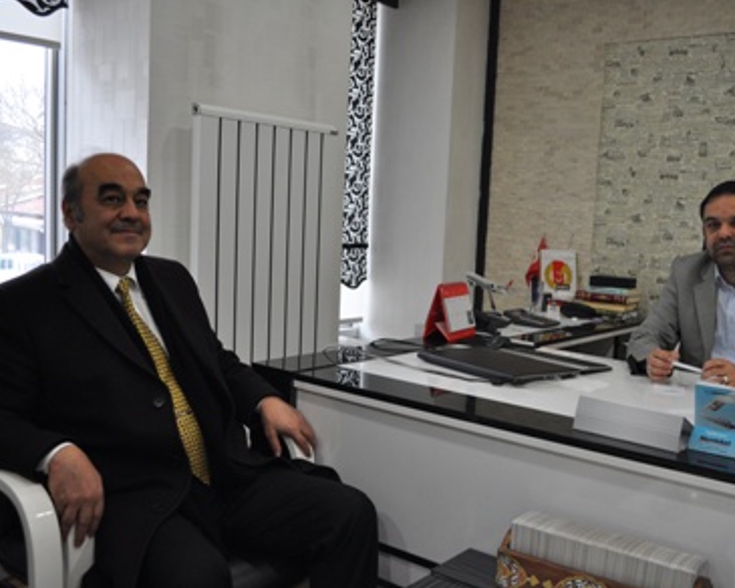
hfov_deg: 47.8
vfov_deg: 39.2
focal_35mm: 38
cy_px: 292
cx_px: 411
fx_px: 827
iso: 640
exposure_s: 1/60
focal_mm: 22
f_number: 4
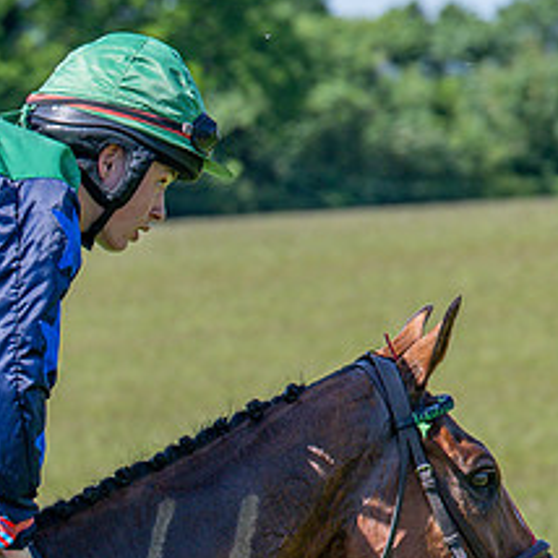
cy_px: 465
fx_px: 7842
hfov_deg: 4.1
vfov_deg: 4.1
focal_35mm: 430
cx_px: -72
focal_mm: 90
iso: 200
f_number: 4
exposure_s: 1/1250
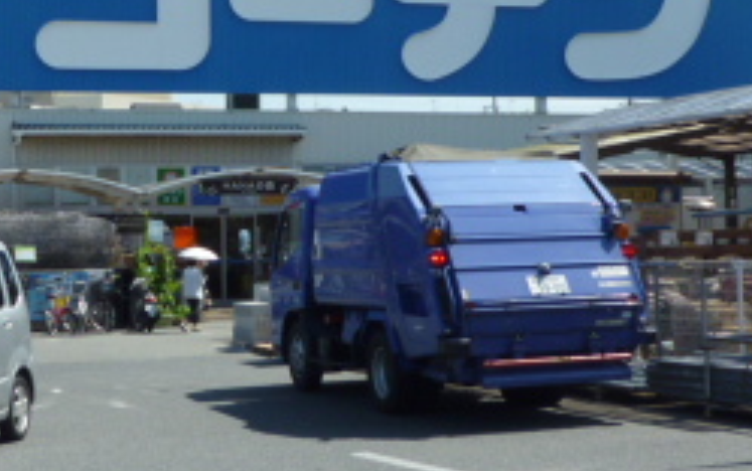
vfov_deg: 19.2
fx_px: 1395
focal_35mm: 68
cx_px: 290
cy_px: 196
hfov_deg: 30.1
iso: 80
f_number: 4
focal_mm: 4.4
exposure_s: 1/500
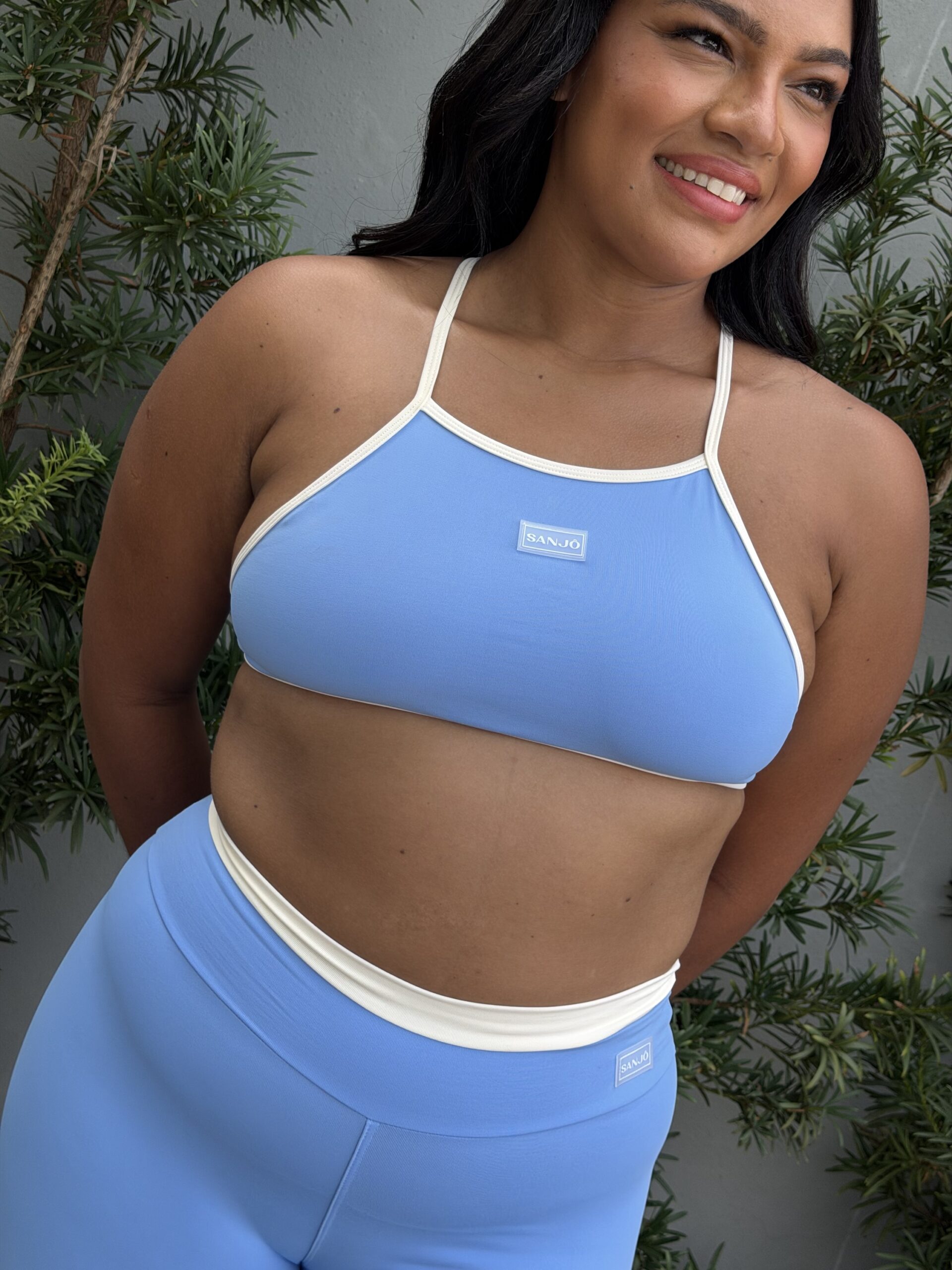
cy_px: 635
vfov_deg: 39.7
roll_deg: -20.8
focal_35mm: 48
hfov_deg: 30.3
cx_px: 476
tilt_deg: -9.4
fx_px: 1760
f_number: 1.78
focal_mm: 6.76
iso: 64
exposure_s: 1/1116
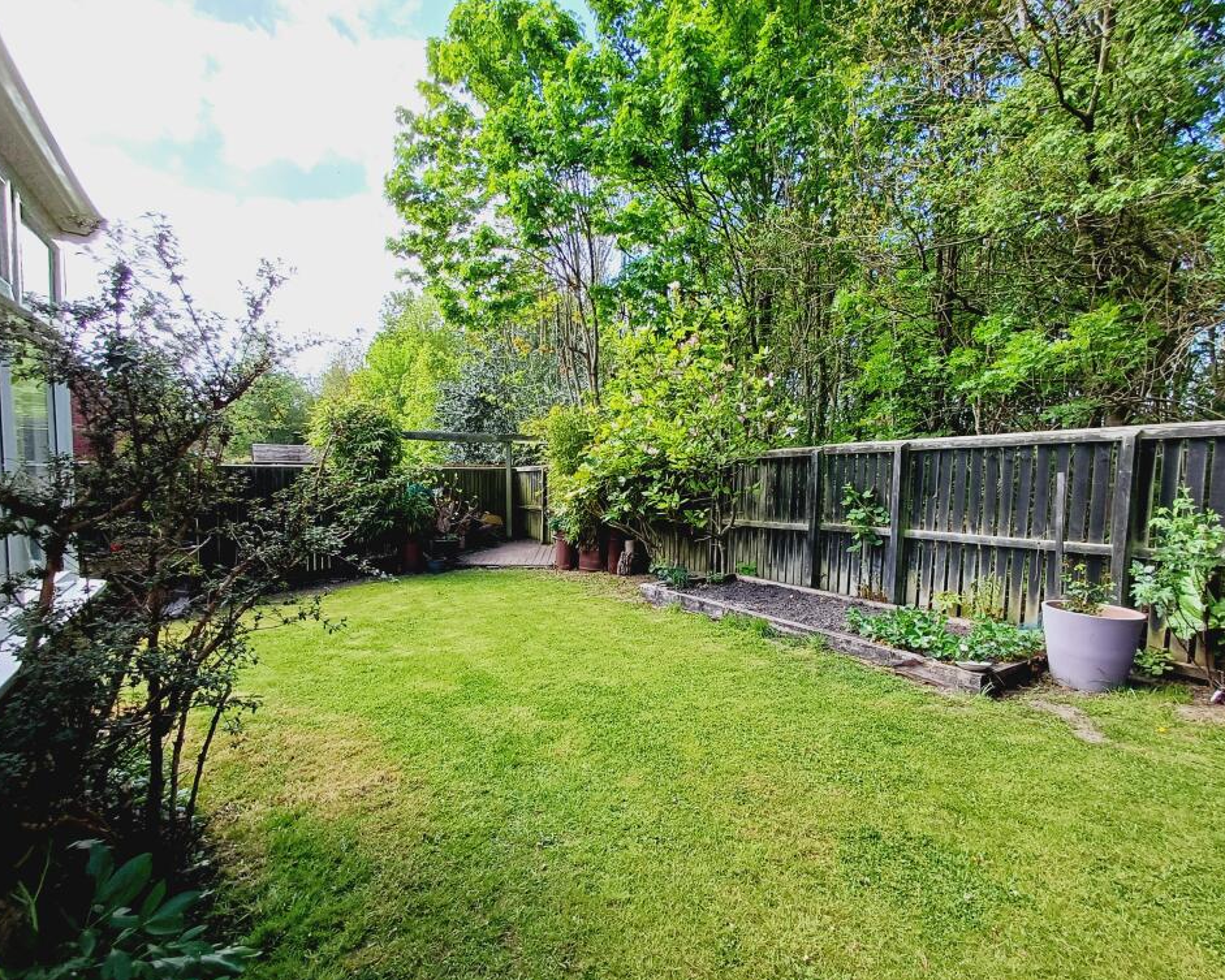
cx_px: 611
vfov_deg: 77.0
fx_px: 616
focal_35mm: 17
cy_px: 498
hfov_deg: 89.6
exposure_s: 1/295
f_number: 2.2
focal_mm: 1.64
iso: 40
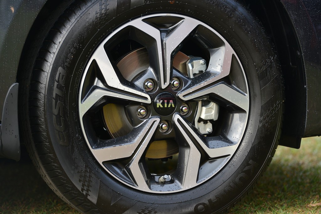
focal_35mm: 200
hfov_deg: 10.3
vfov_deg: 6.9
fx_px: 1783
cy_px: 107
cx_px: 160
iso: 500
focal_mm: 200
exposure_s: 1/400
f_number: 5
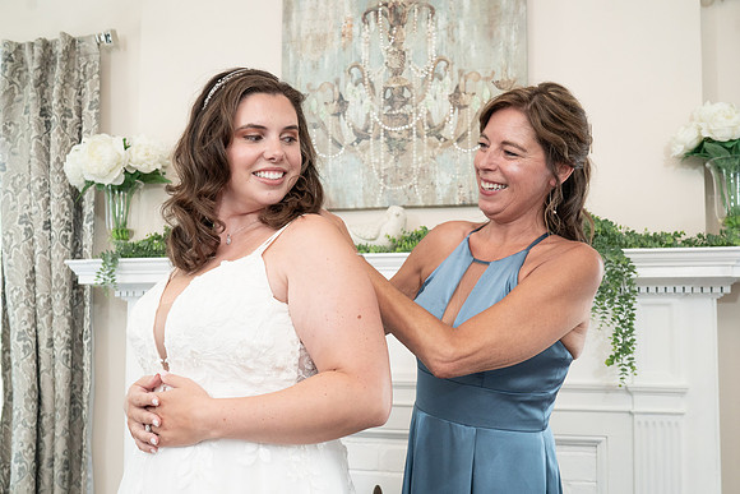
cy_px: 266
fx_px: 776
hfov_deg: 51.0
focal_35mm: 38
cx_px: 367
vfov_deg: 35.3
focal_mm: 35
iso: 2000
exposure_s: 1/200
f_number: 5.6
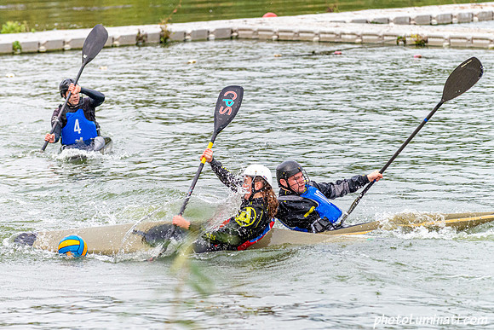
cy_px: 191
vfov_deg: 5.2
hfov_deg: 7.8
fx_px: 3608
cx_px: 291
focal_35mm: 263
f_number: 4
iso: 2500
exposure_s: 1/3200
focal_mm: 200
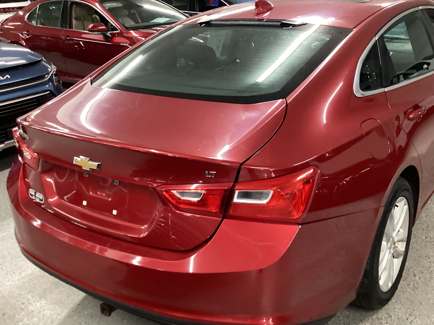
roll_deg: +0.6
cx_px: 238
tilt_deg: -23.9
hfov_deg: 48.9
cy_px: 161
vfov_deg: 37.7
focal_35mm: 38
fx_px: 476
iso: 320
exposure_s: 1/33
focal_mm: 3.3
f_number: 2.4
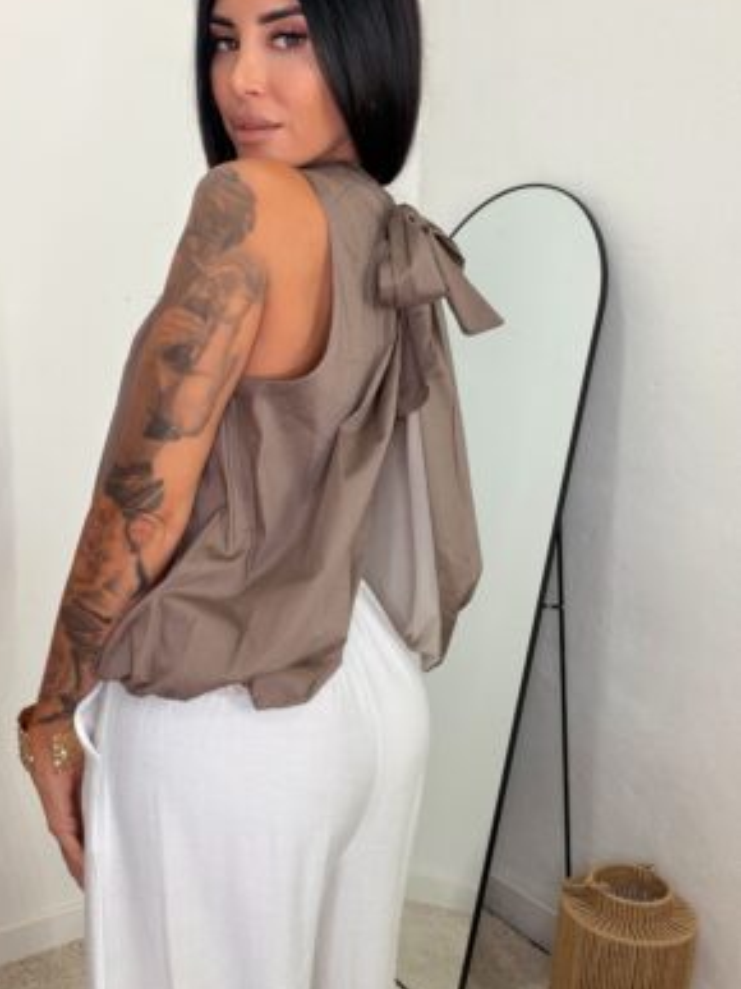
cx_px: 363
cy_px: 488
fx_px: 885
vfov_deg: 58.4
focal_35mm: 31
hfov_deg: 45.4
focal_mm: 2.71
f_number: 1.9
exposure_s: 1/80
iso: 64
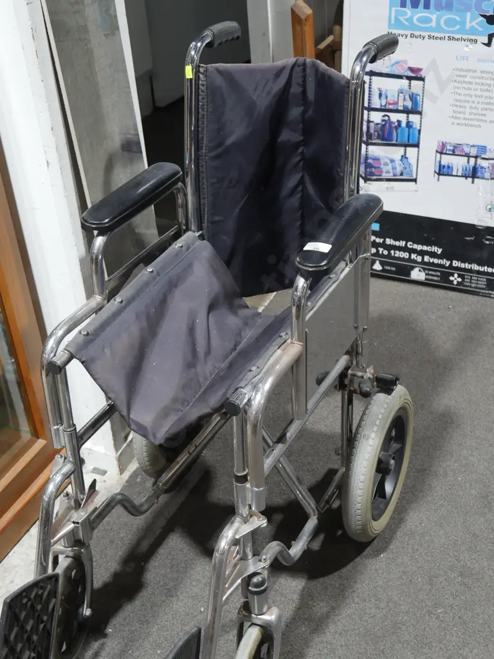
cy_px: 330
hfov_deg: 29.1
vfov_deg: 38.2
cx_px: 247
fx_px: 951
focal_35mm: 50
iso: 800
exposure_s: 1/60
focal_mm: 25
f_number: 5.3
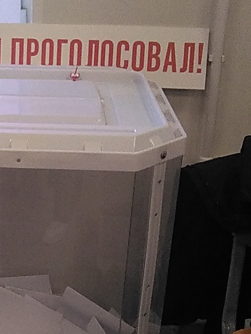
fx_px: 648
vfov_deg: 28.9
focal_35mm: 67
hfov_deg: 21.1
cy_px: 187
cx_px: -10
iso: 75
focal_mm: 3.61
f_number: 2.4
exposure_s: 1/120
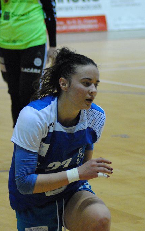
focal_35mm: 212
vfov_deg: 9.9
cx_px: 48
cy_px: 116
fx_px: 1340
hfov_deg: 6.2
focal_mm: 92
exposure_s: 1/320
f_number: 4.2
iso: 1600
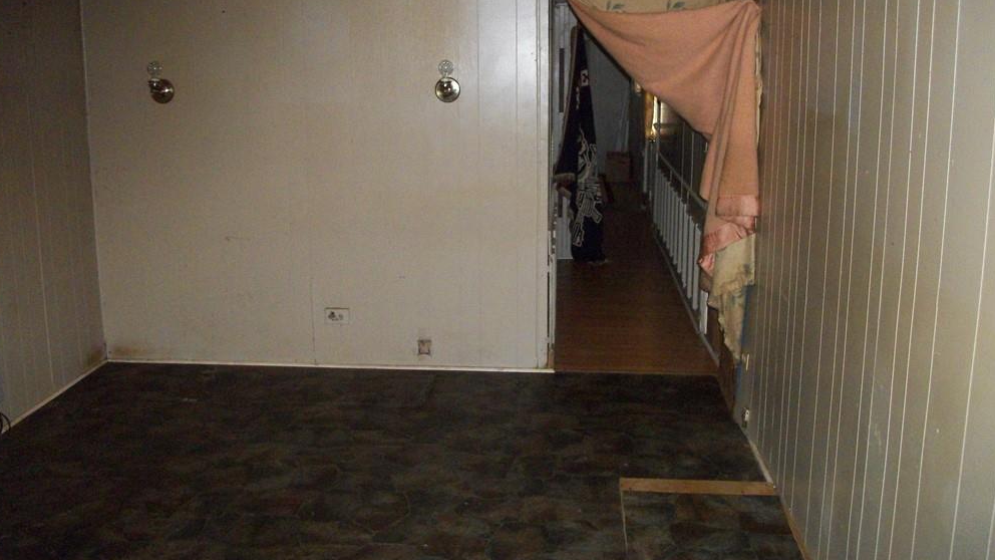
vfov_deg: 32.8
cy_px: 263
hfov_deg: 55.3
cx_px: 501
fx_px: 950
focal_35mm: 36
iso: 400
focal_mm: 5.7
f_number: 2.9
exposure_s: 1/500
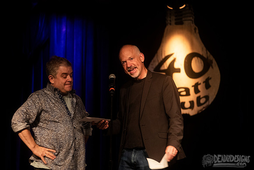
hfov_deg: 12.1
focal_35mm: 170
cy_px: 80
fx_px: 1198
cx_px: 125
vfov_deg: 8.1
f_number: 3.2
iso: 2000
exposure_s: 1/100
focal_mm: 145
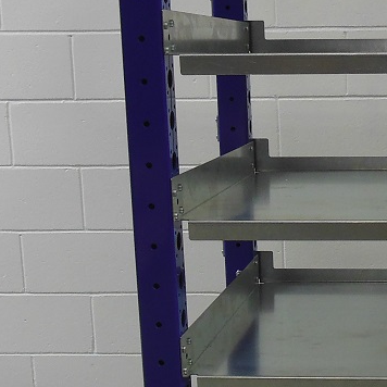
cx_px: 400
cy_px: 210
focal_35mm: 87
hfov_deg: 19.3
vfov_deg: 19.9
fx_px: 1100
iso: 160
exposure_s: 1/30
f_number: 3.2
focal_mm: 4.5
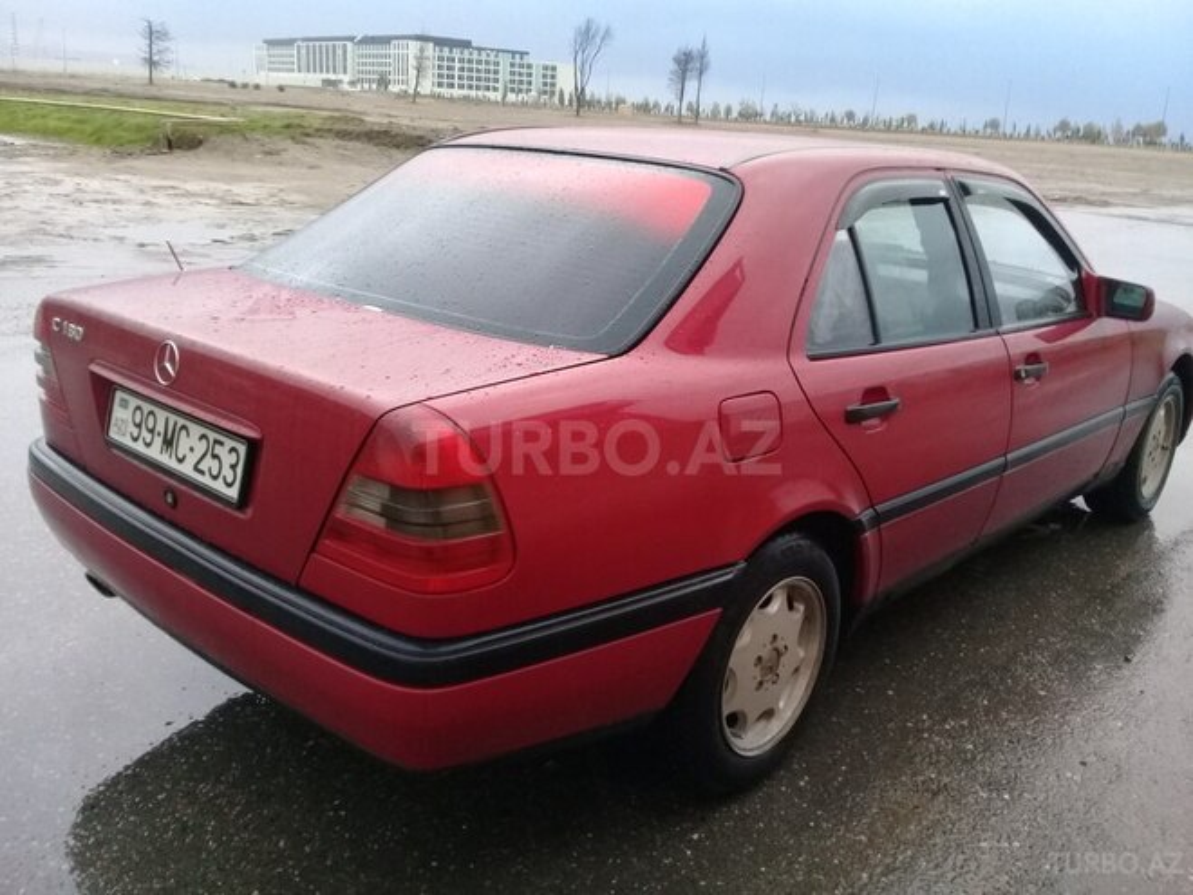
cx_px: 596
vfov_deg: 45.4
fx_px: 1068
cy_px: 448
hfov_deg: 58.4
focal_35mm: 31
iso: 125
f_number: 2.2
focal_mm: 3.3
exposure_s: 1/33
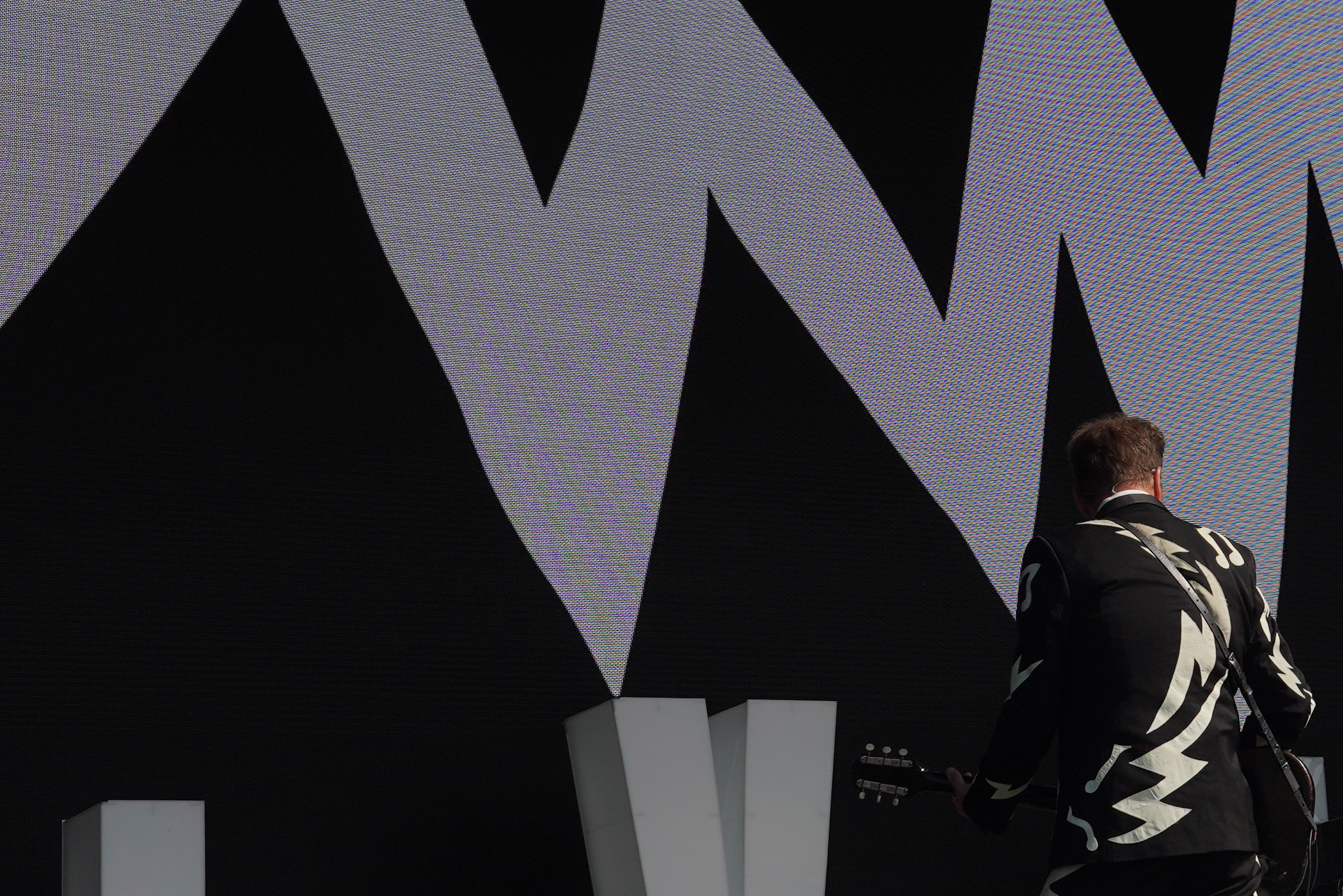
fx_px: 3618
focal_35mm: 97
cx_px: 1243
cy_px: 356
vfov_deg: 14.1
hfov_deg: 20.5
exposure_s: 1/800
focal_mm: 37
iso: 100
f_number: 8
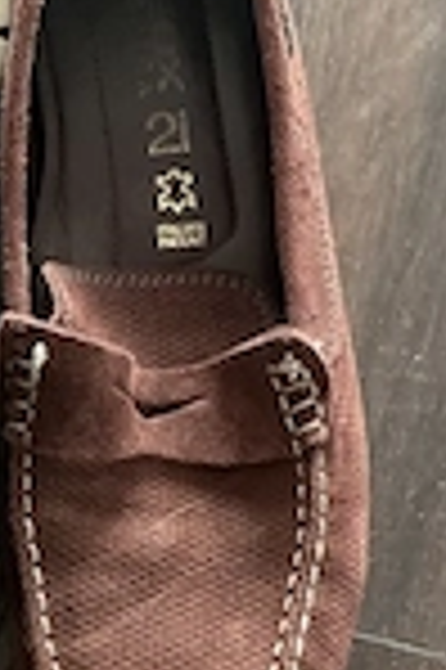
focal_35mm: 81
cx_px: 131
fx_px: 1509
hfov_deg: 16.8
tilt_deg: -75.2
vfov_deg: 25.1
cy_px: 324
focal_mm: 3
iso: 250
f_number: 1.8
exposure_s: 1/40
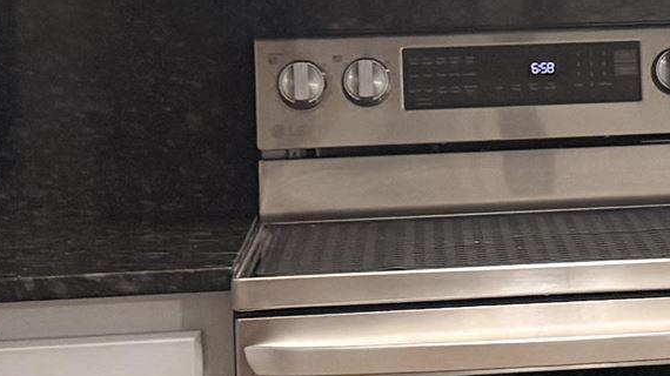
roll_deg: +0.8
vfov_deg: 8.6
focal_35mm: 141
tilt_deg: -3.8
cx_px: 924
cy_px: 35
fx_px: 2504
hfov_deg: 14.5
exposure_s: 1/60
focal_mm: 6.76
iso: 320
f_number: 1.78
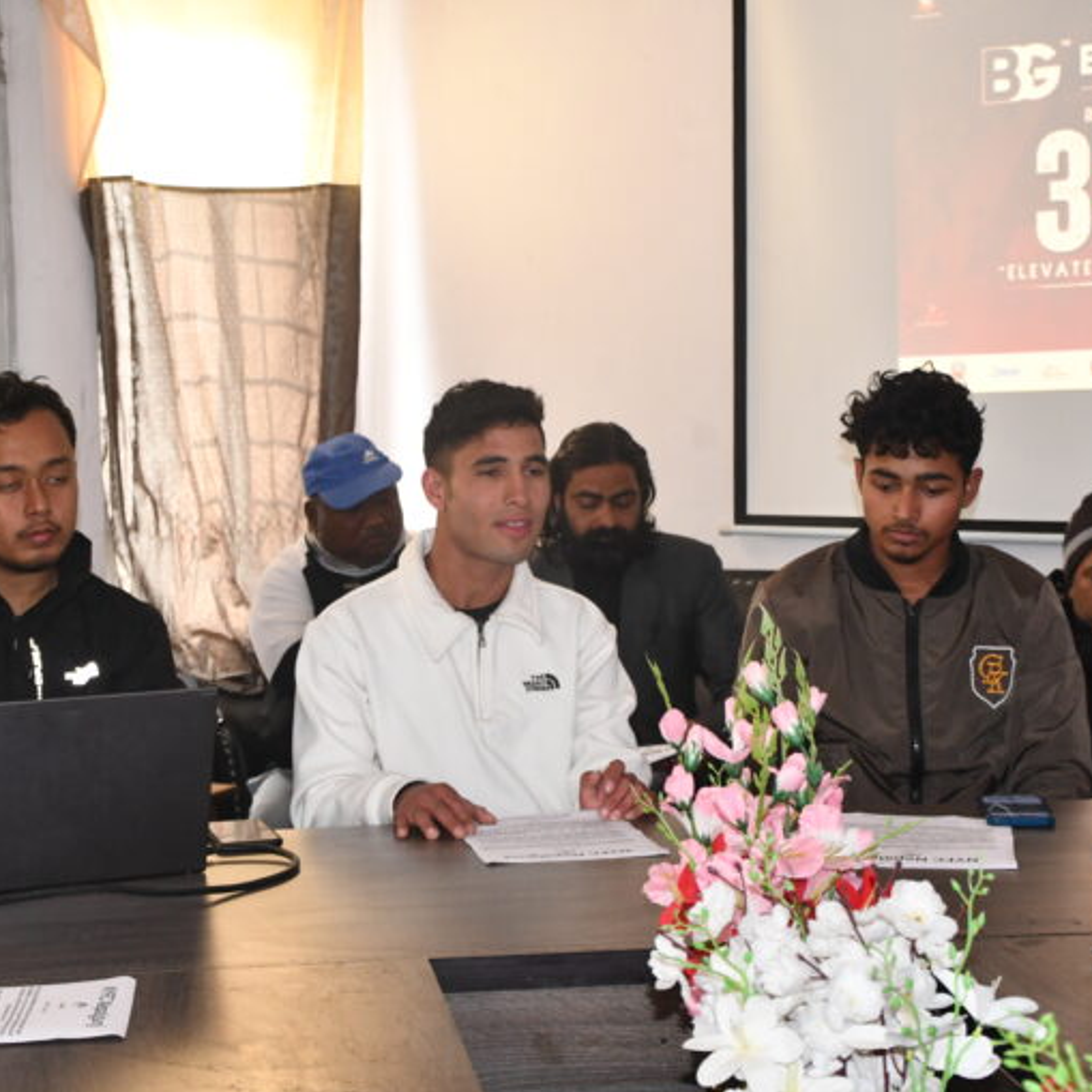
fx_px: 2748
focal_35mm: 77
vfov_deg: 22.5
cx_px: 472
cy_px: 547
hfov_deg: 22.5
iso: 1800
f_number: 4.5
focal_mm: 40
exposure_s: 1/60
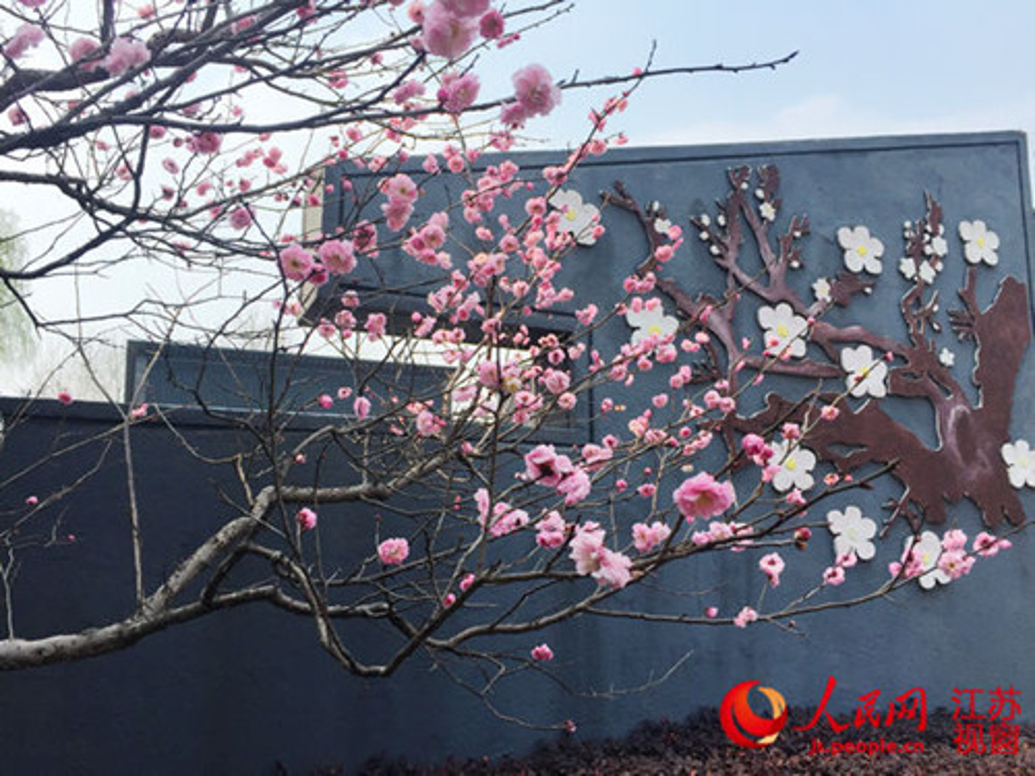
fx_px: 867
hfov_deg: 61.7
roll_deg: -1.0
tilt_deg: +9.0
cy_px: 388
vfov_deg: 48.2
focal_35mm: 29
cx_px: 518
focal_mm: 4.15
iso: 32
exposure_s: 1/1799
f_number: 2.2
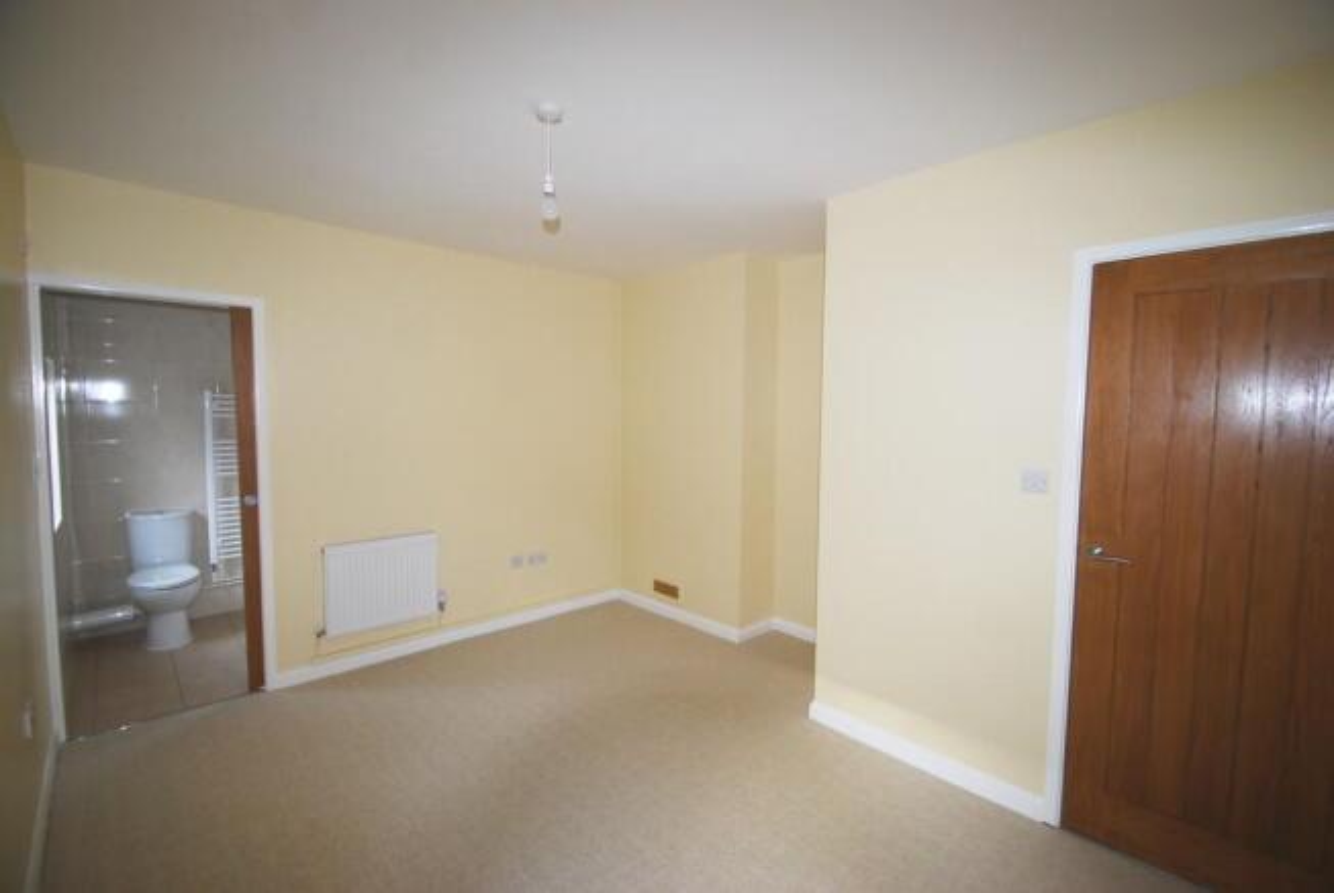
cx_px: 667
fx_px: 556
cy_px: 446
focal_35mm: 15
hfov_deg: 100.3
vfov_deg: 77.5
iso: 200
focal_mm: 10
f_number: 3.5
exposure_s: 1/60
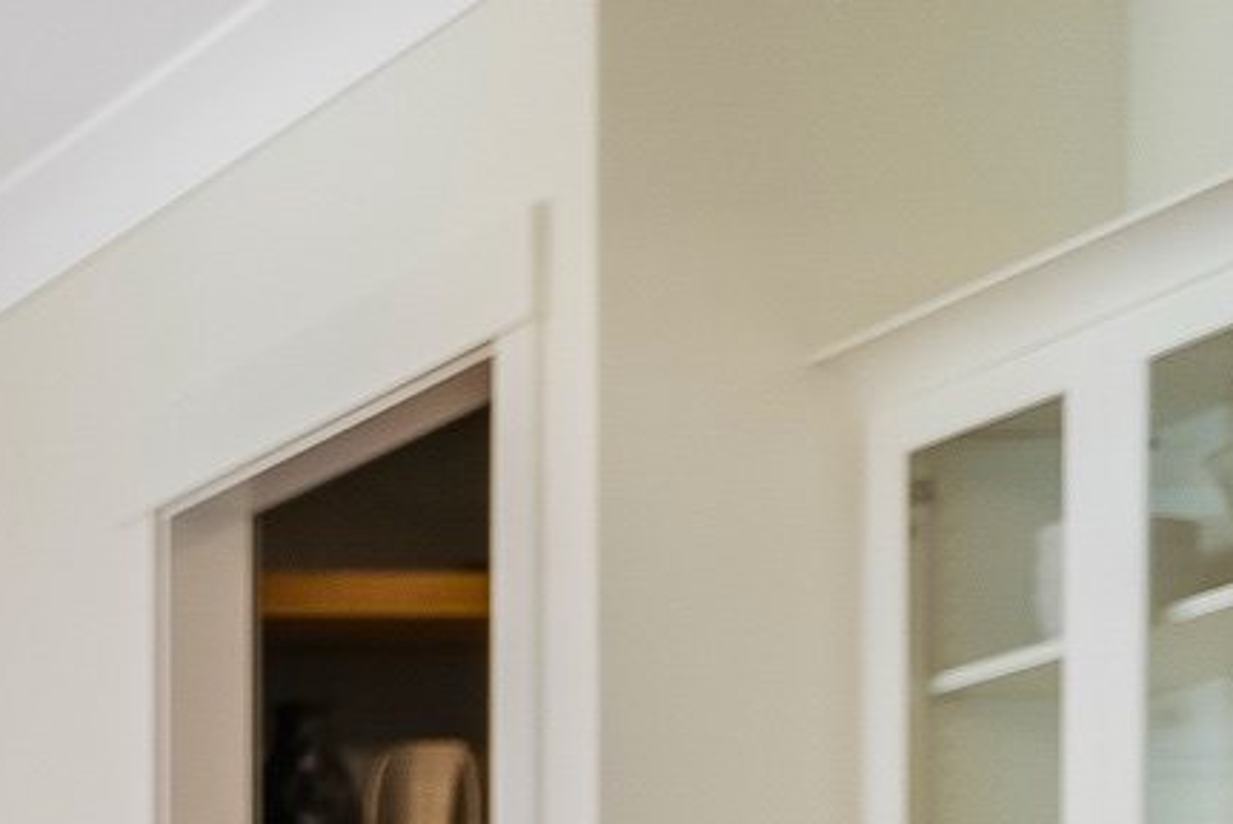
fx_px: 4387
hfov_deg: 11.8
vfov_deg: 10.1
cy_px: 1534
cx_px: -2031
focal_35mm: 128
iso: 200
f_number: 4
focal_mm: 23
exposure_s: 1/20
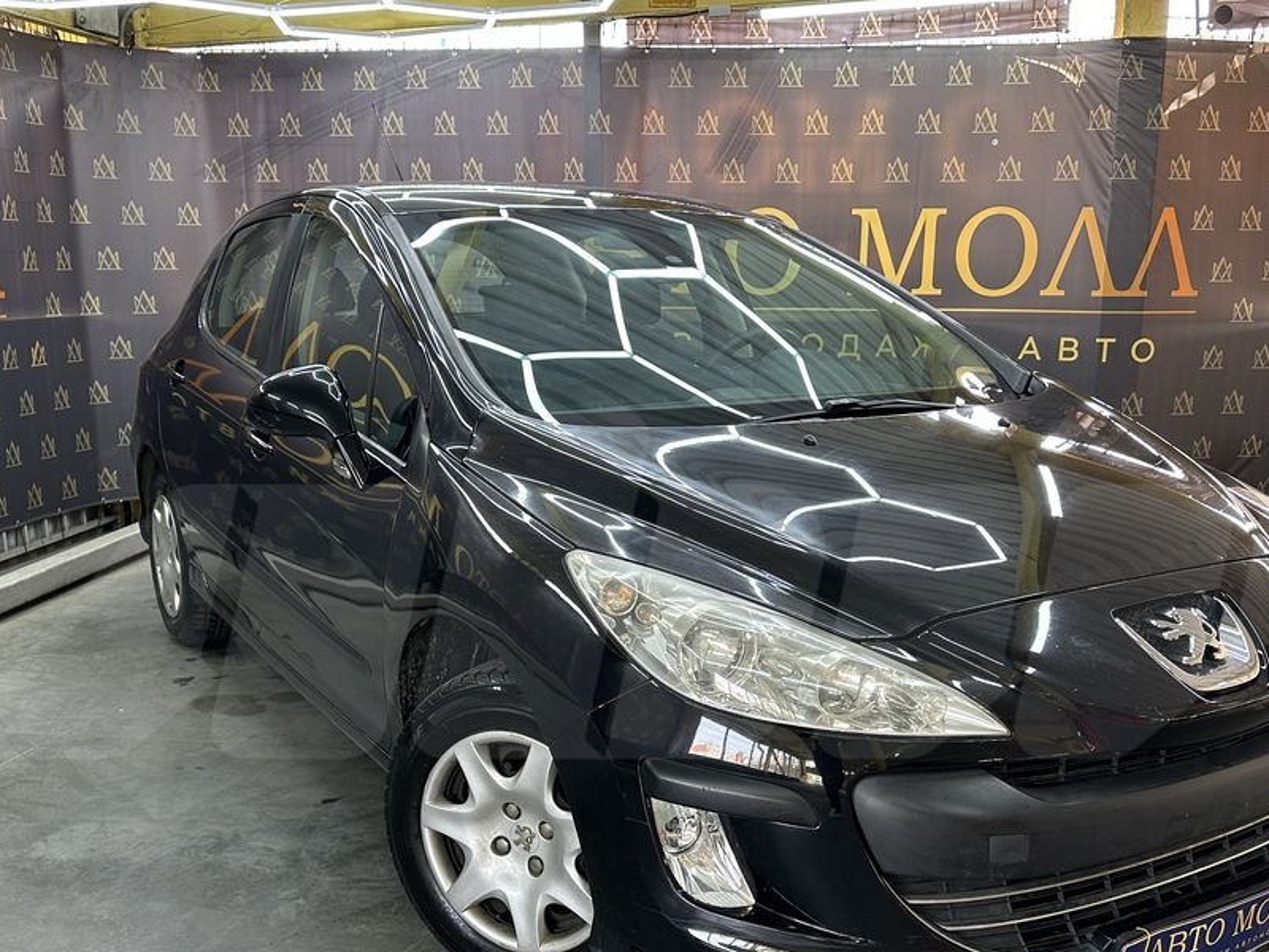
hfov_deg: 51.3
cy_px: 587
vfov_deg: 39.4
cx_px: 696
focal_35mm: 36
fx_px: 1320
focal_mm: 6.86
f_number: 1.78
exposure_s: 1/121
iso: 125
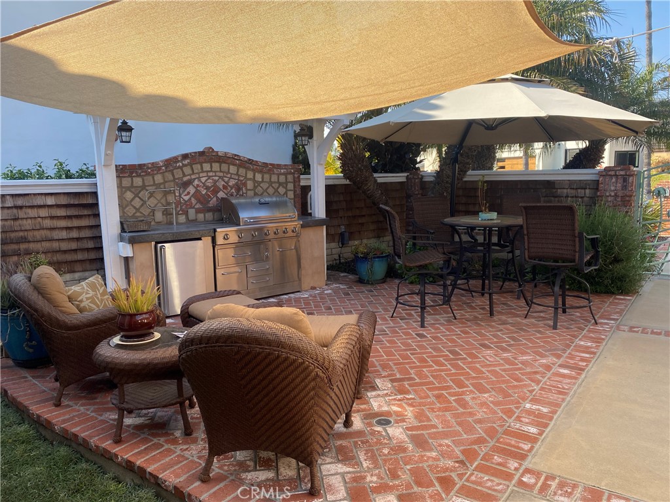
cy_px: 251
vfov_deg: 53.1
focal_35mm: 26
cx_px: 335
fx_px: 503
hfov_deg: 67.3
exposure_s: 1/510
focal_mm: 4.25
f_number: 1.8
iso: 32
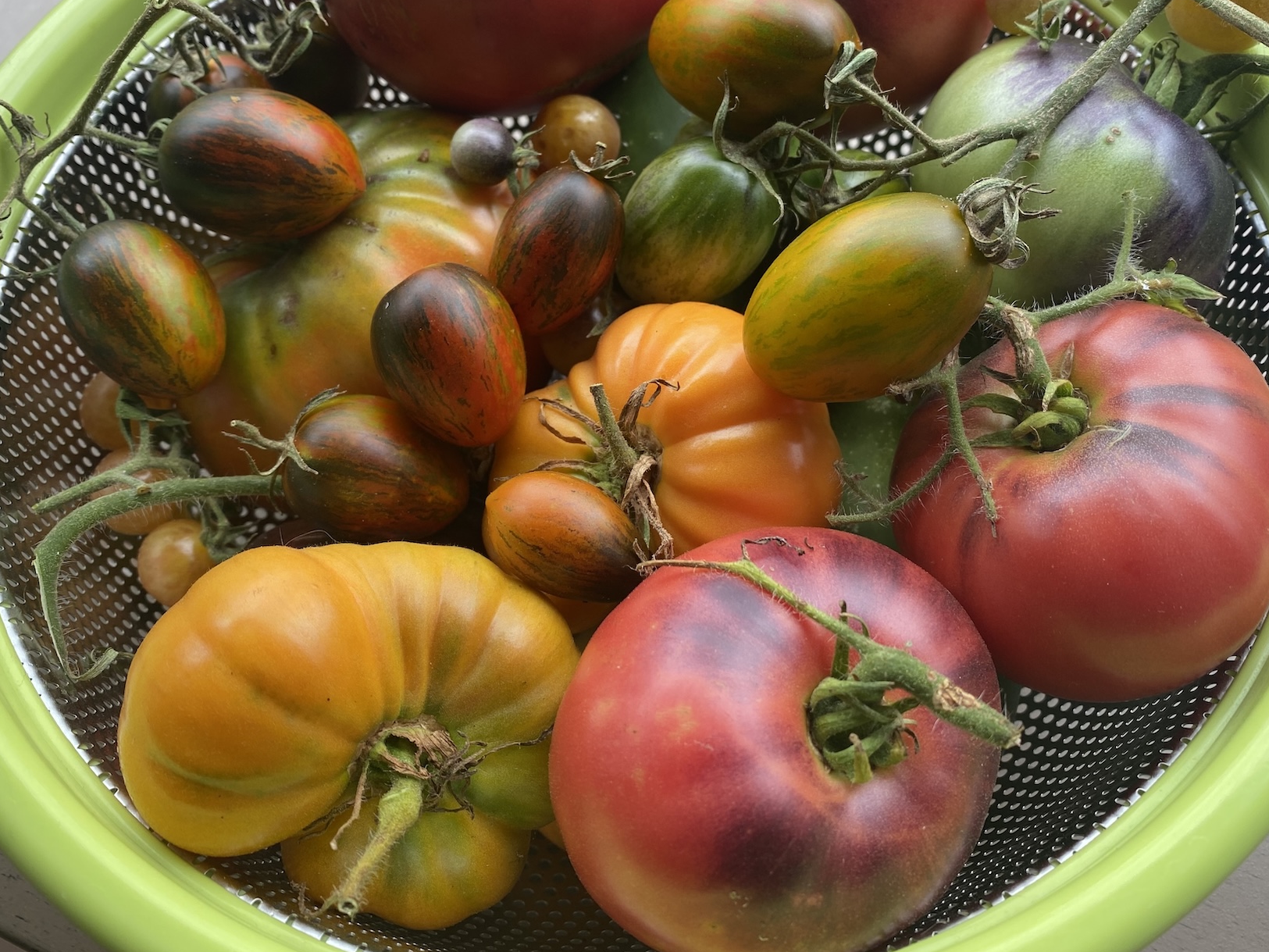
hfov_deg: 56.8
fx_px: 1173
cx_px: 643
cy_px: 379
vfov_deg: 43.9
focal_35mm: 32
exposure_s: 1/226
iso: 32
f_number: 1.8
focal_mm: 4.25
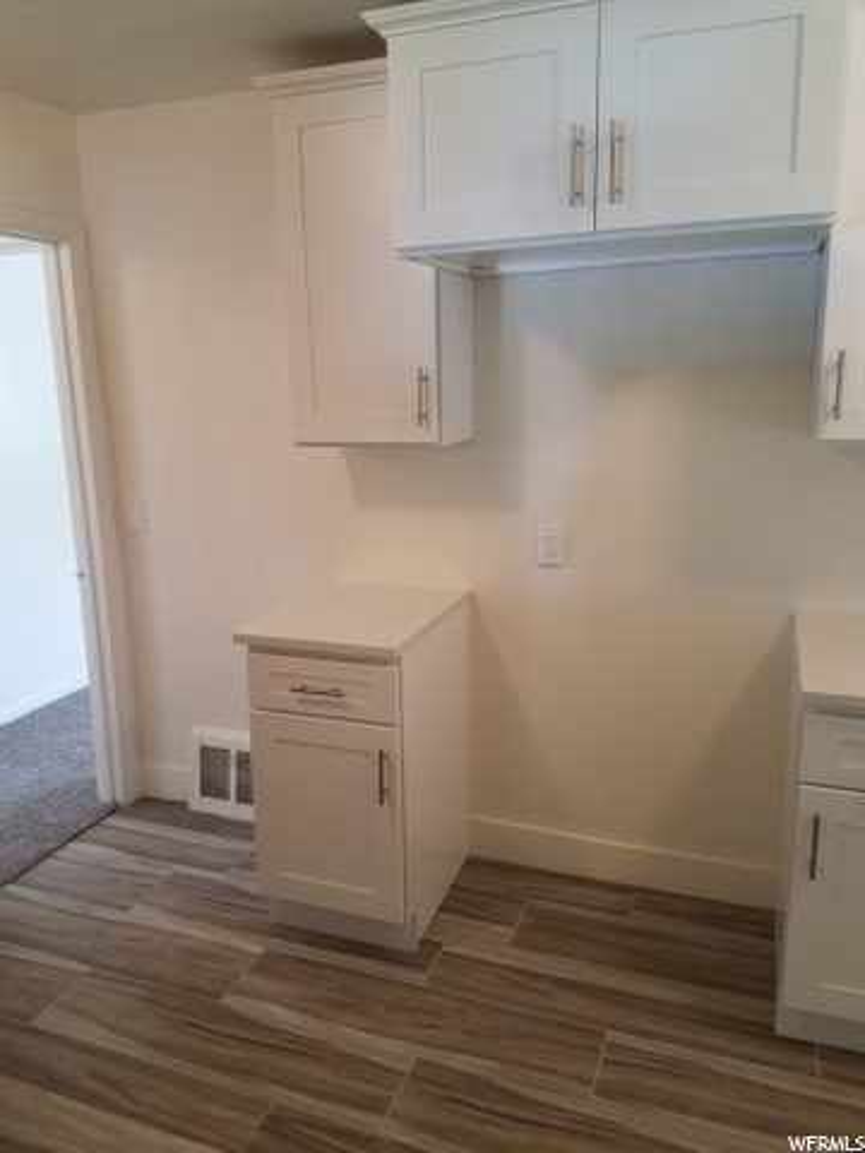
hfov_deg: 53.1
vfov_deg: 67.3
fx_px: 866
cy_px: 576
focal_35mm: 26
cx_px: 432
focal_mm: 4.2
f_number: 1.7
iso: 160
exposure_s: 1/60
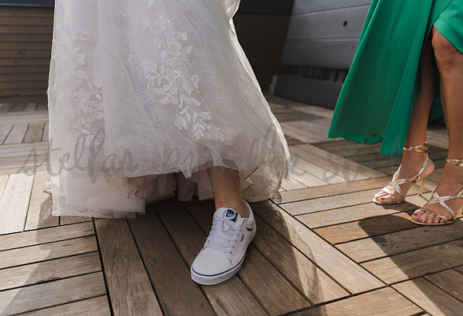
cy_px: 163
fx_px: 380
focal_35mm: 29
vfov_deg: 45.1
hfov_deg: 62.6
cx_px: 218
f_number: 2.8
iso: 250
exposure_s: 1/1250
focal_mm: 28
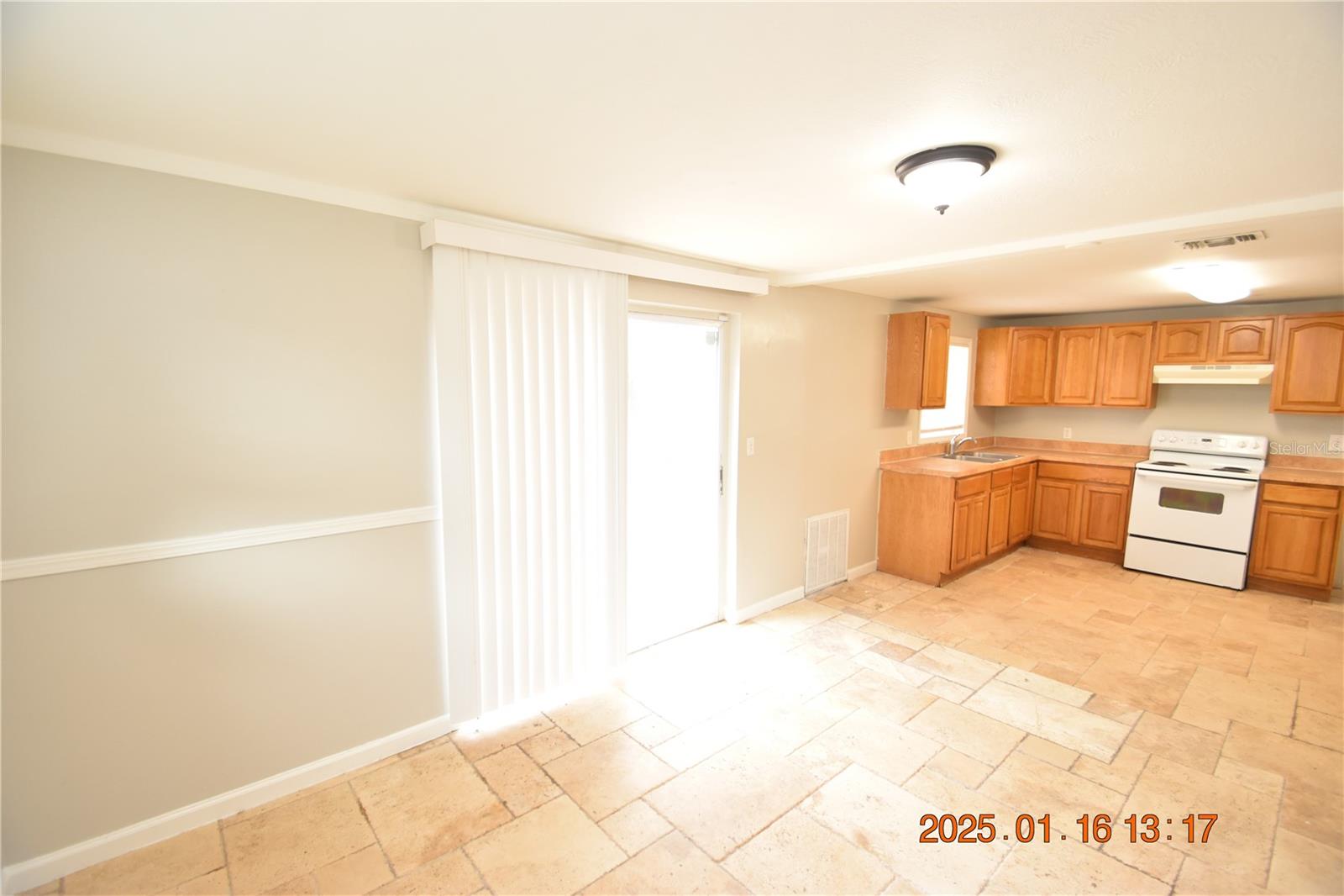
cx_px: 672
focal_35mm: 15
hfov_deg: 100.4
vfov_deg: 77.3
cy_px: 448
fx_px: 560
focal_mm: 10
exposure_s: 1/60
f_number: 4
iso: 800
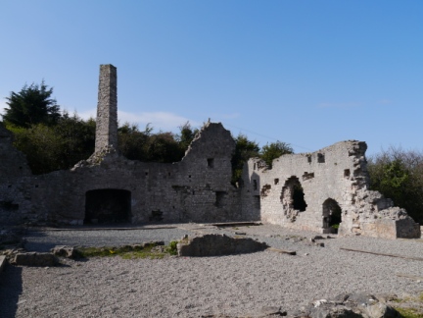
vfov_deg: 49.7
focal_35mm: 28
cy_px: 159
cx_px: 212
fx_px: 342
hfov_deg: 63.4
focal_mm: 14
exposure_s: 1/400
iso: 160
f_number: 8
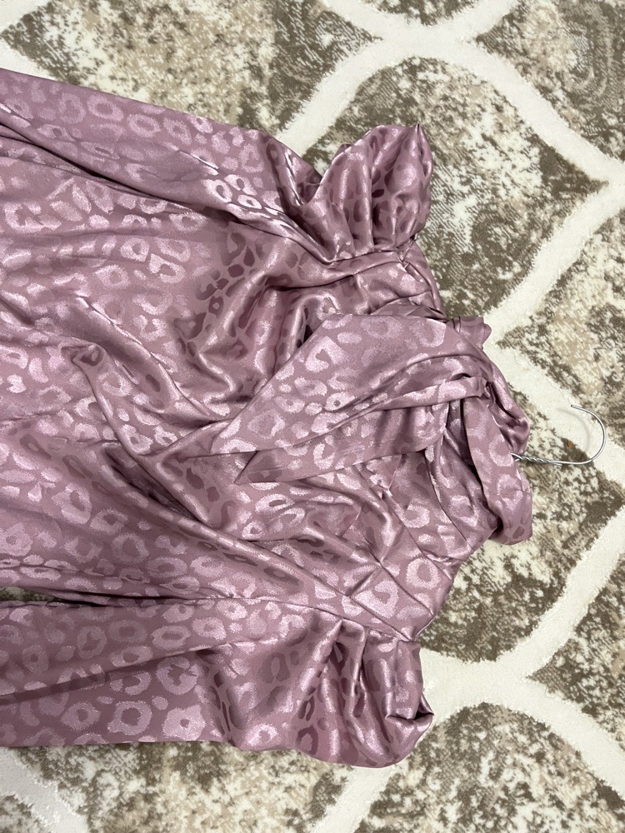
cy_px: 416
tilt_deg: -80.2
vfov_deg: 67.3
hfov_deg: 53.1
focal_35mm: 26
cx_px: 312
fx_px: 626
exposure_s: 1/33
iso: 500
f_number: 1.6
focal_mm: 5.1
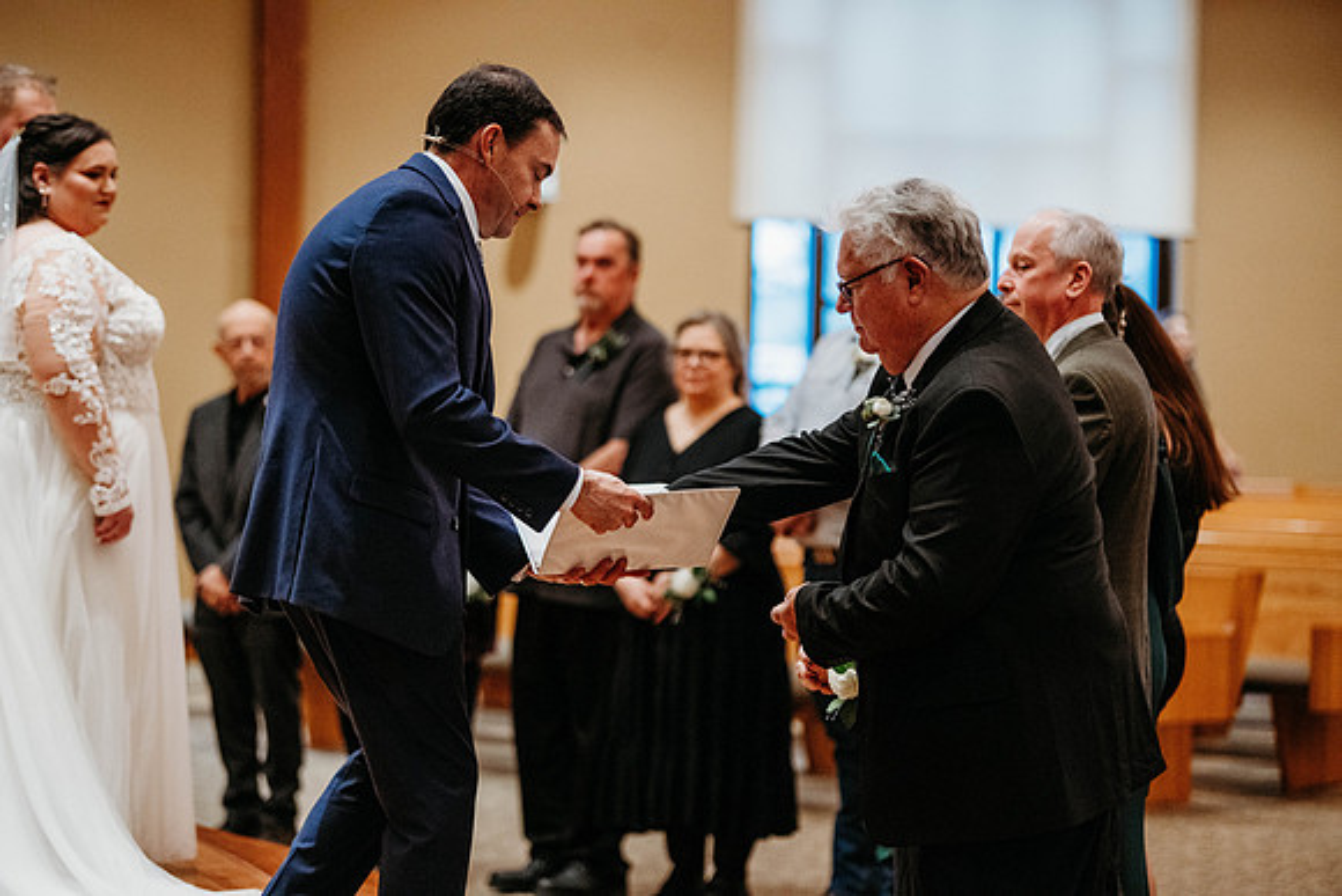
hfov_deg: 17.1
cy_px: 448
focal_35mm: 120
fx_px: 4474
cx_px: 671
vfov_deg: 11.4
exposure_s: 1/250
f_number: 2.8
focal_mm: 120
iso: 2000
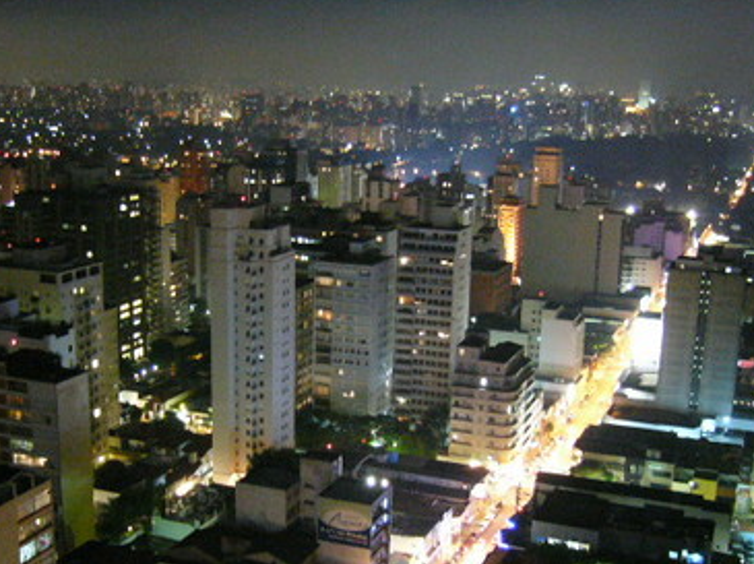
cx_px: 308
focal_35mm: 48
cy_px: 340
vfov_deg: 30.1
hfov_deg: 39.6
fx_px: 1044
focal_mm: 5.8
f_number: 2.8
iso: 400
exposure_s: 1
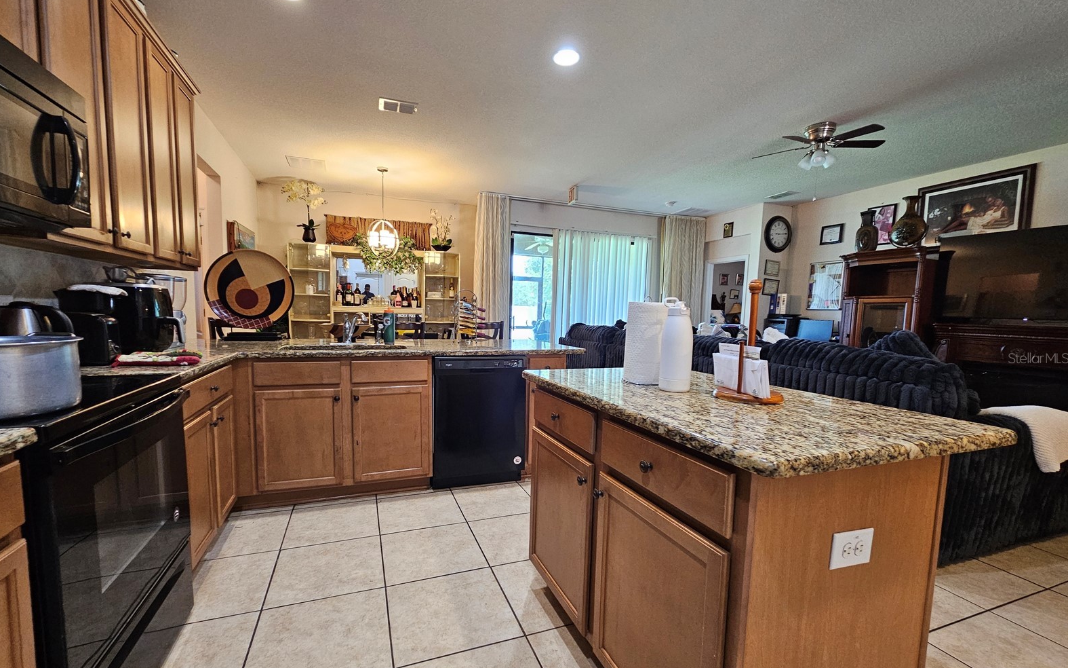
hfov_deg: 105.3
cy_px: 358
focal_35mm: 14
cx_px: 530
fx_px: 407
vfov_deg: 78.5
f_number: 2.2
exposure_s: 1/30
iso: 320
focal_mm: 2.2
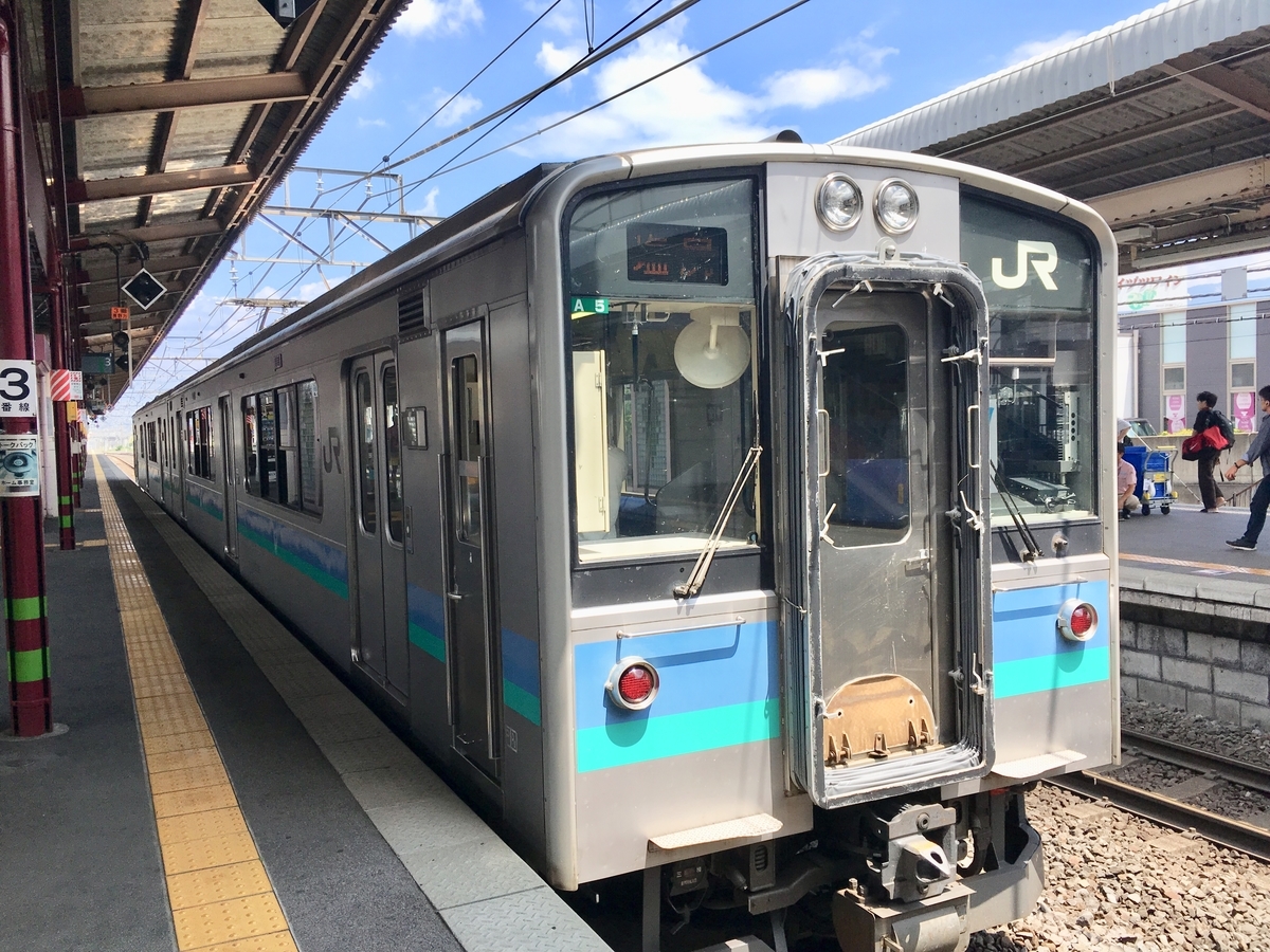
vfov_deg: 48.2
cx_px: 635
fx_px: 1064
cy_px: 476
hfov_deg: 61.7
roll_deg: +1.4
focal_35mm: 29
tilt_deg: -3.4
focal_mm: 4.15
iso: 25
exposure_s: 1/785
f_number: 2.2
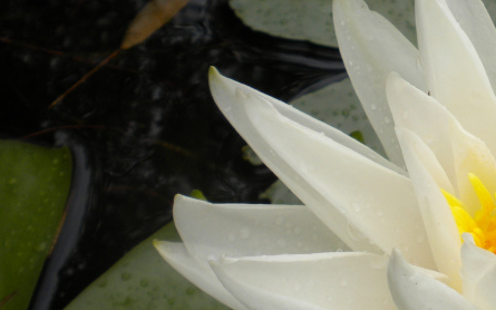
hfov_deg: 26.0
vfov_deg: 17.4
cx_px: 499
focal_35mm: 75
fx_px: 1014
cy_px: 179
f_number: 4.6
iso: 80
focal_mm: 6.3
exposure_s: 1/467
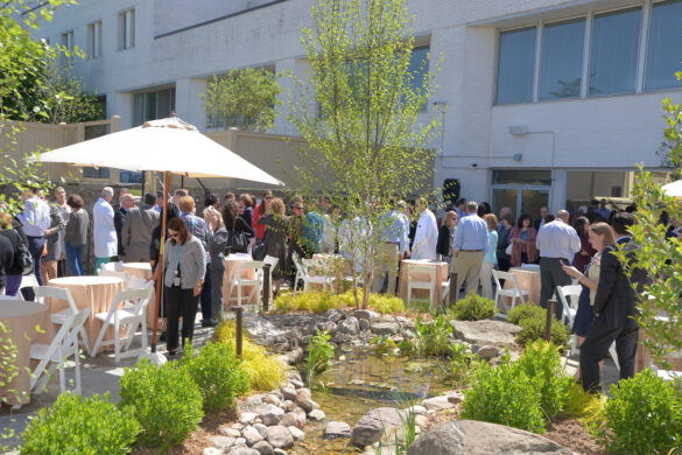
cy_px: 226
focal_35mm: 39
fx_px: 739
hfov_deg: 49.6
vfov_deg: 34.2
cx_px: 340
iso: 100
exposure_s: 1/200
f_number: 5.6
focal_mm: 38
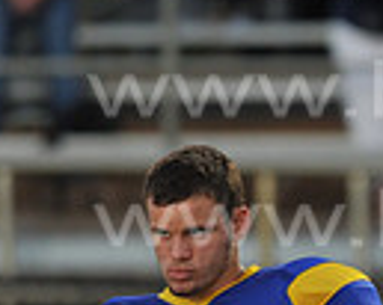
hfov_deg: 1.5
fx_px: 14374
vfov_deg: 1.2
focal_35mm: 1269
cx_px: 769
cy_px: 290
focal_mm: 300
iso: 1600
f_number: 4
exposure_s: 1/400
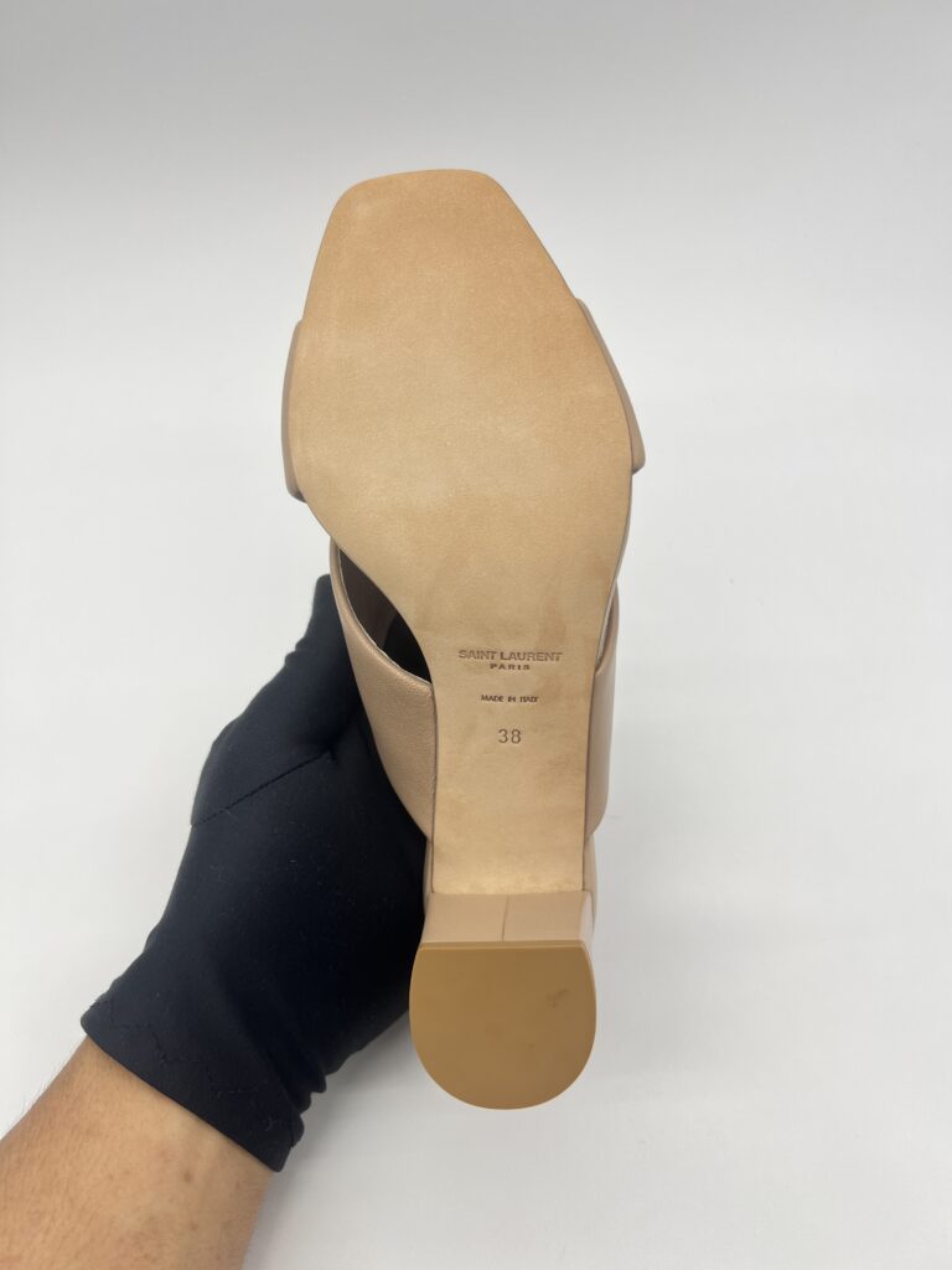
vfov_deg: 67.3
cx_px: 476
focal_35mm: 26
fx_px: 953
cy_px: 635
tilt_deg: -51.0
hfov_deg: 53.1
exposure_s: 1/112
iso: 32
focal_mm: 5.7
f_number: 1.5
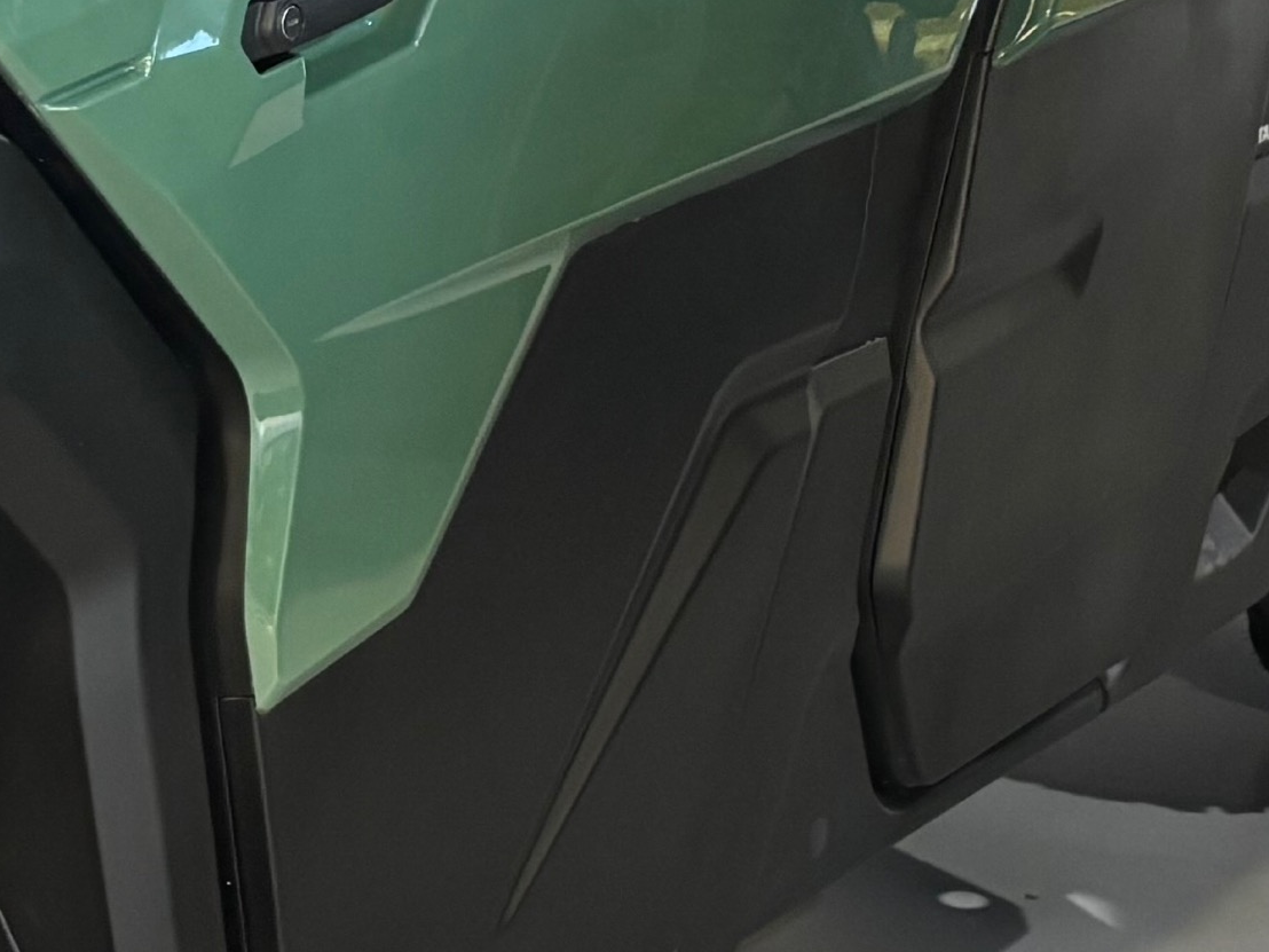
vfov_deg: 13.3
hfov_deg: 17.4
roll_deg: +0.8
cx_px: 57
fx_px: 4069
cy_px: 399
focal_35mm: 111
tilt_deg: -15.2
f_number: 1.6
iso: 500
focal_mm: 5.96
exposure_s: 1/60
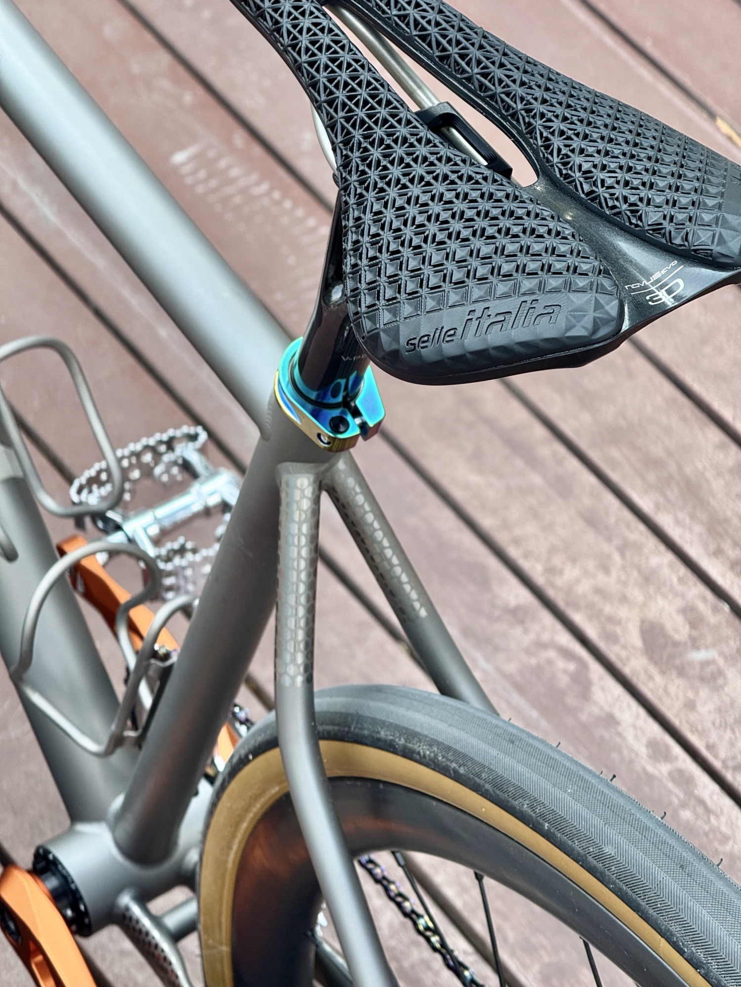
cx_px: 370
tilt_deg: -46.4
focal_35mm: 120
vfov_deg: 16.4
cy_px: 494
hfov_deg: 12.3
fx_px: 3425
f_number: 2.8
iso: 64
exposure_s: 1/128
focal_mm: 15.66
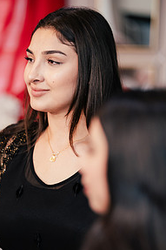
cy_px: 165
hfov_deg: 7.5
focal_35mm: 182
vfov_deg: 11.3
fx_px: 1260
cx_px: 42
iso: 1250
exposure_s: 1/200
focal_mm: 116
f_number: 2
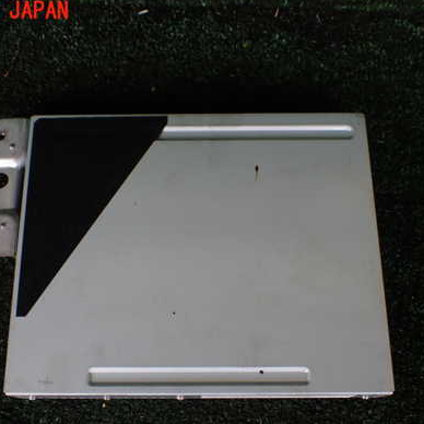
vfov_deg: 40.8
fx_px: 568
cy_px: 244
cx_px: 198
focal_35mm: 41
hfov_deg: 40.9
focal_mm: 5.4
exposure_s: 1/125
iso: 100
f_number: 2.3
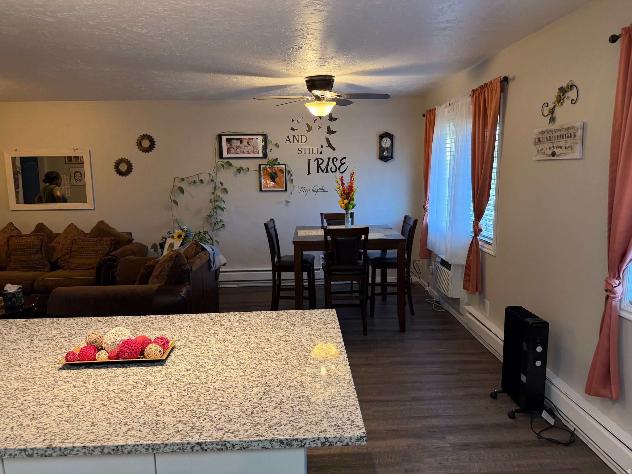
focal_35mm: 24
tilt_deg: -5.7
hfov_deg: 71.6
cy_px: 237
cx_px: 316
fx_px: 438
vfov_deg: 56.8
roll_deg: +2.2
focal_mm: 6.76
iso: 125
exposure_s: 1/60
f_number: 1.78
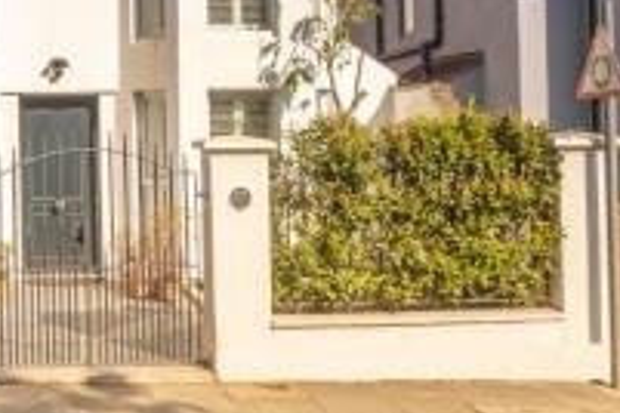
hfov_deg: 35.2
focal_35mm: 52
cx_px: 25
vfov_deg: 25.2
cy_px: 39
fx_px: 895
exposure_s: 1/2500
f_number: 5.6
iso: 500
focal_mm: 14.5
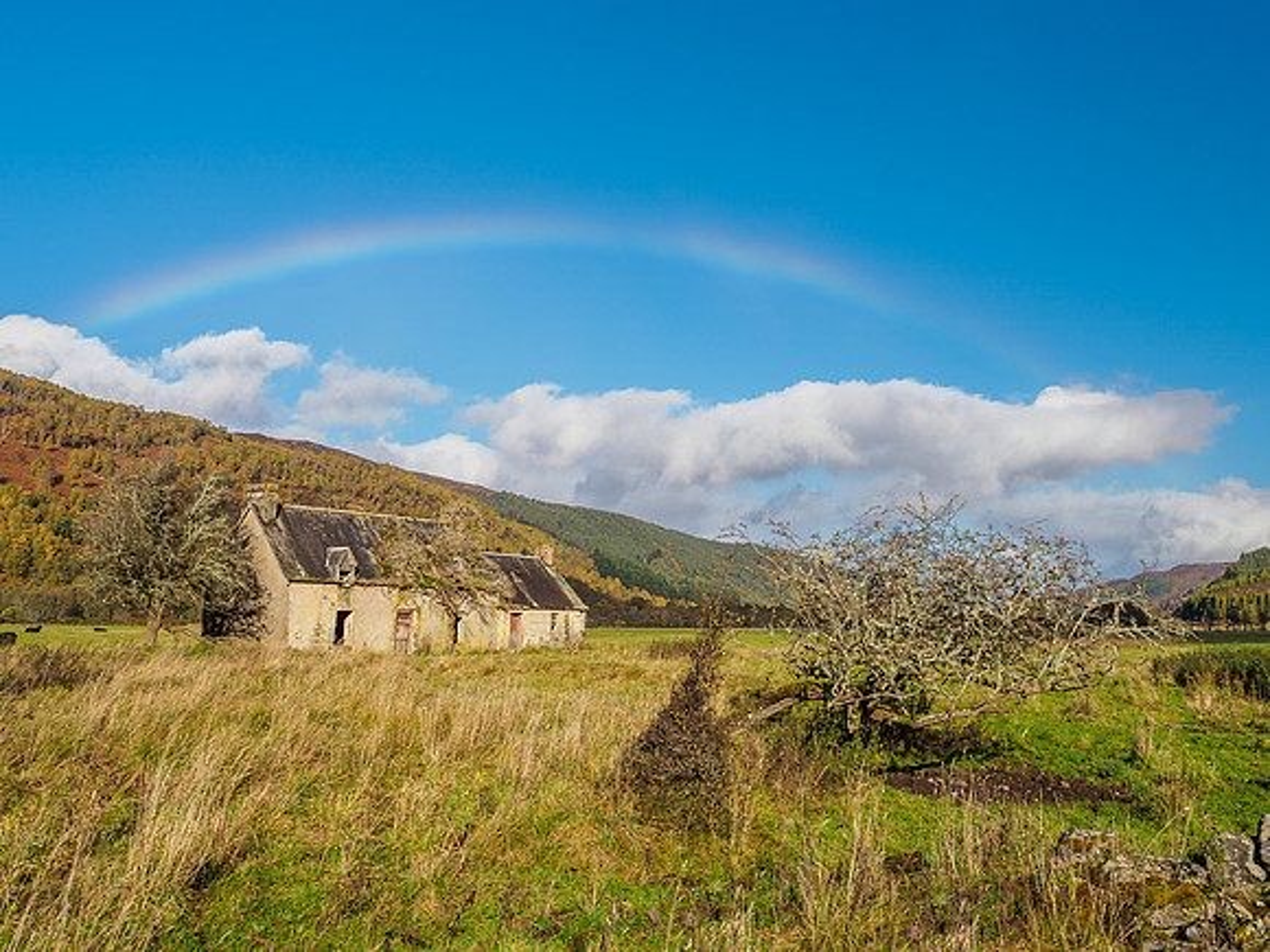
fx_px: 1079
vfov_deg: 47.3
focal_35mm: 29
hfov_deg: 61.0
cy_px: 369
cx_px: 635
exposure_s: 1/200
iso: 200
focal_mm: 12
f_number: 7.1
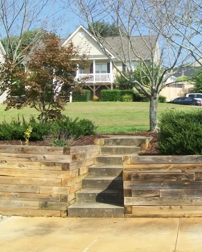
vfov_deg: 31.3
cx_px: 145
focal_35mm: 60
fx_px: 448
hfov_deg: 25.2
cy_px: 92
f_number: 4.8
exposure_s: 1/320
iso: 64
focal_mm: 6
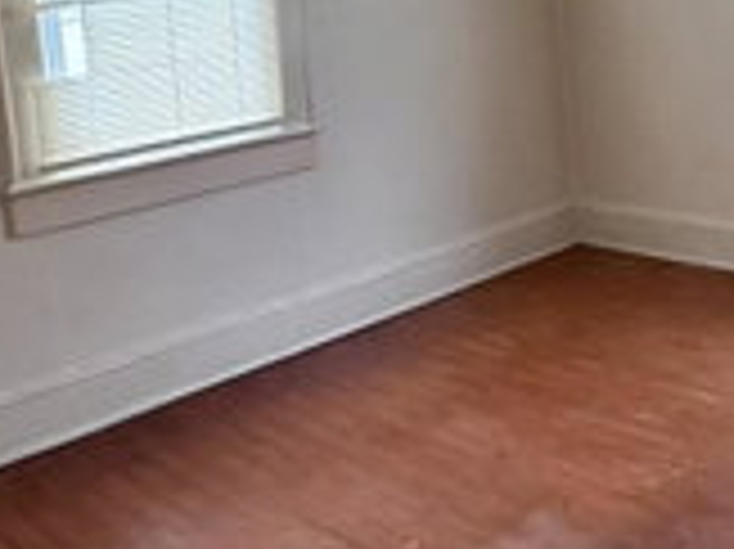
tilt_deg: -8.2
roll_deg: +4.3
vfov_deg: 25.7
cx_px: 635
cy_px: 63
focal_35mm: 55
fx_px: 1165
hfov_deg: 33.4
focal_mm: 2.22
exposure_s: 1/63
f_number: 2.2
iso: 320
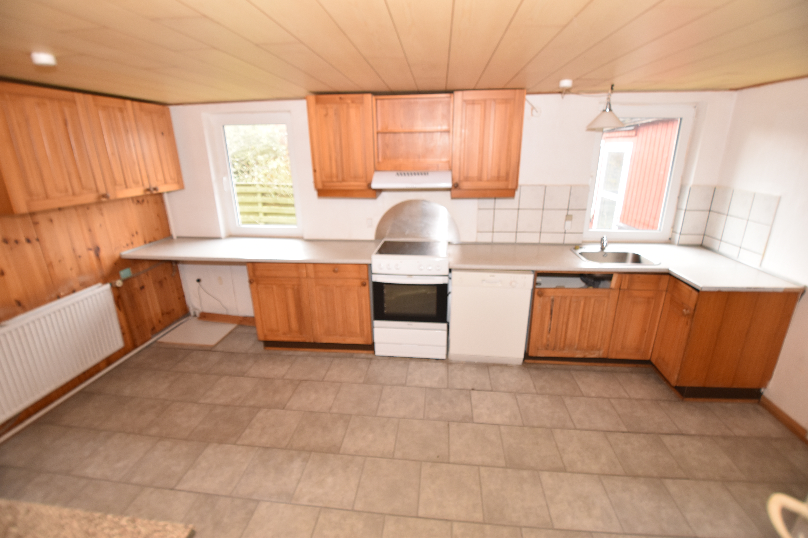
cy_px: 269
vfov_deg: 77.3
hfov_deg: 100.4
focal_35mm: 15
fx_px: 337
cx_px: 404
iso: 800
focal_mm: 10
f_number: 4
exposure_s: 1/60
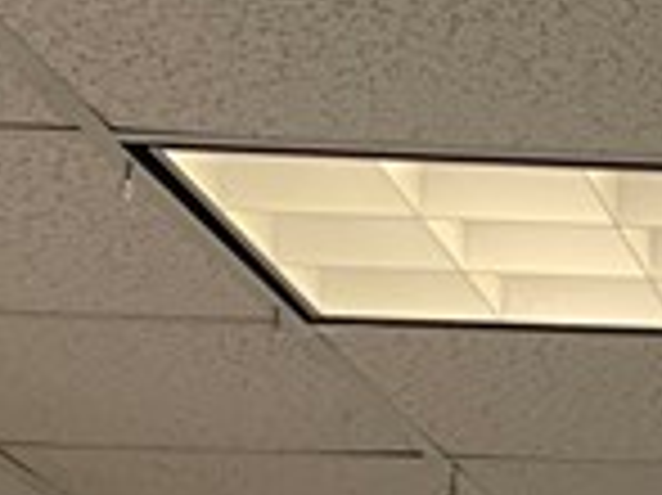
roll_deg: -0.8
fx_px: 3459
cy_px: 1400
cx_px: 1797
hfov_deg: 9.3
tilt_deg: -1.2
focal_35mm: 181
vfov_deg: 7.4
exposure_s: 1/120
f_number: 1.8
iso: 50
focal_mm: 4.25
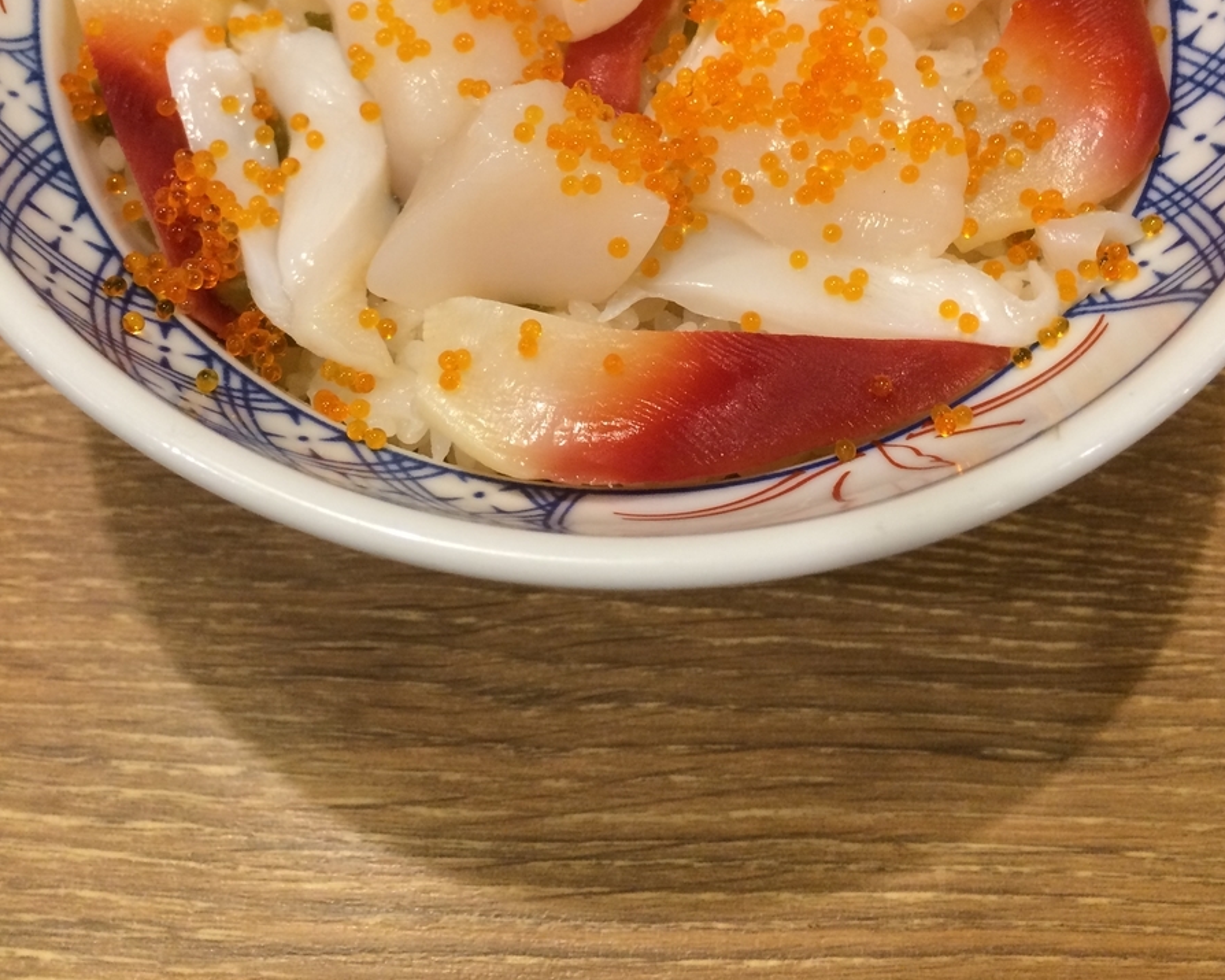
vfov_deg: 37.4
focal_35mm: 38
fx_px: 1378
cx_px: 614
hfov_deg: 47.9
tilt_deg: -61.7
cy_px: 163
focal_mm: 4.15
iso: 125
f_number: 2.2
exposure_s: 1/30
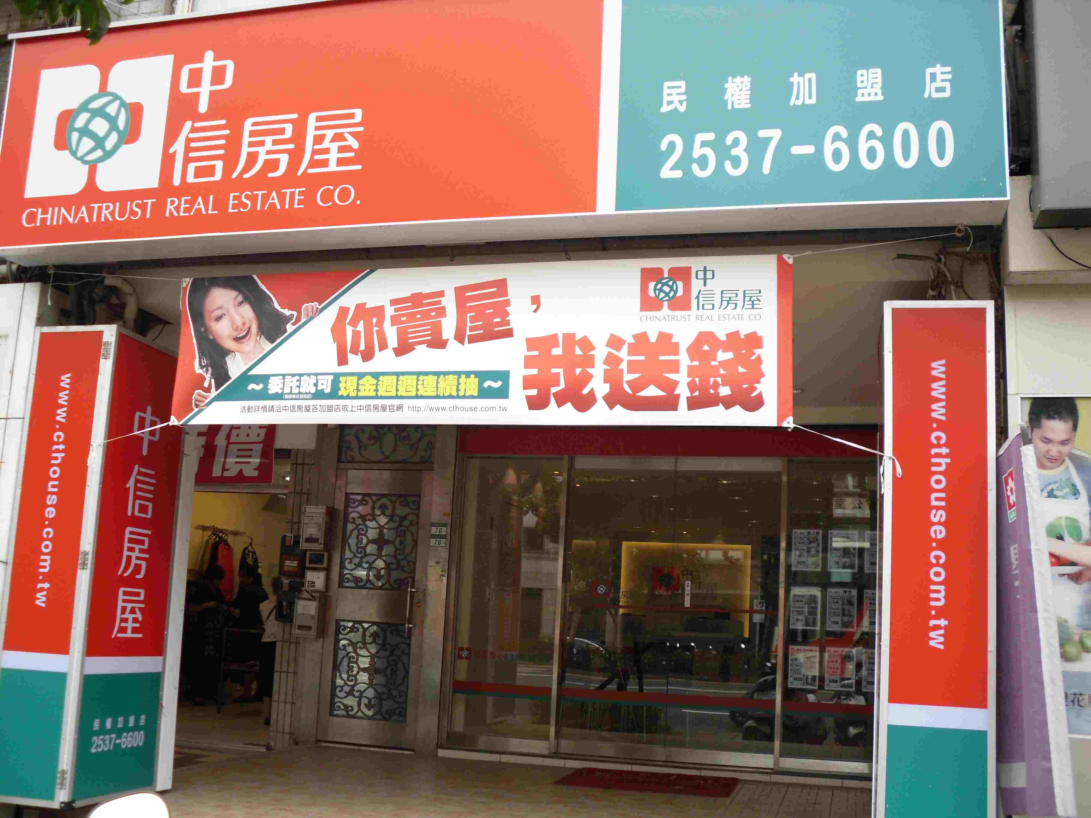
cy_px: 409
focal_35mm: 35
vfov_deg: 40.7
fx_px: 1103
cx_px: 546
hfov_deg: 52.6
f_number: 3
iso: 80
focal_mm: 6.3
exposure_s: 1/189
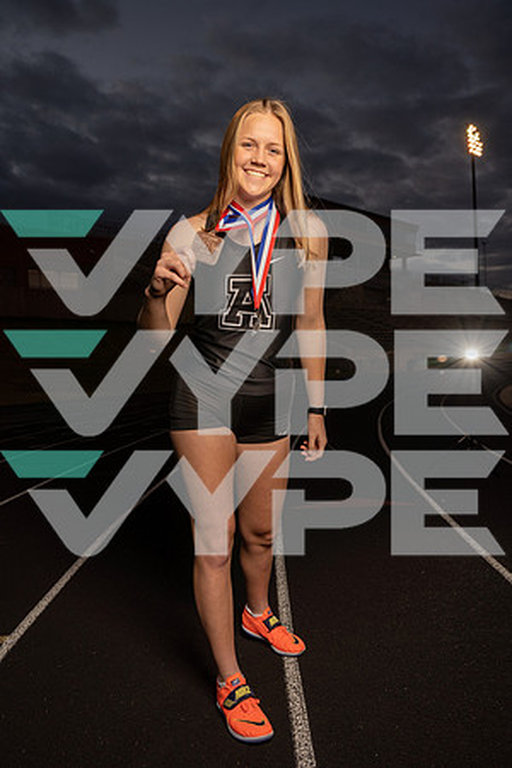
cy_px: 384
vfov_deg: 63.7
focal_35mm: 29
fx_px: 619
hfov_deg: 45.0
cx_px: 256
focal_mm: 29
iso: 640
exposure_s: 1/320
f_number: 7.1
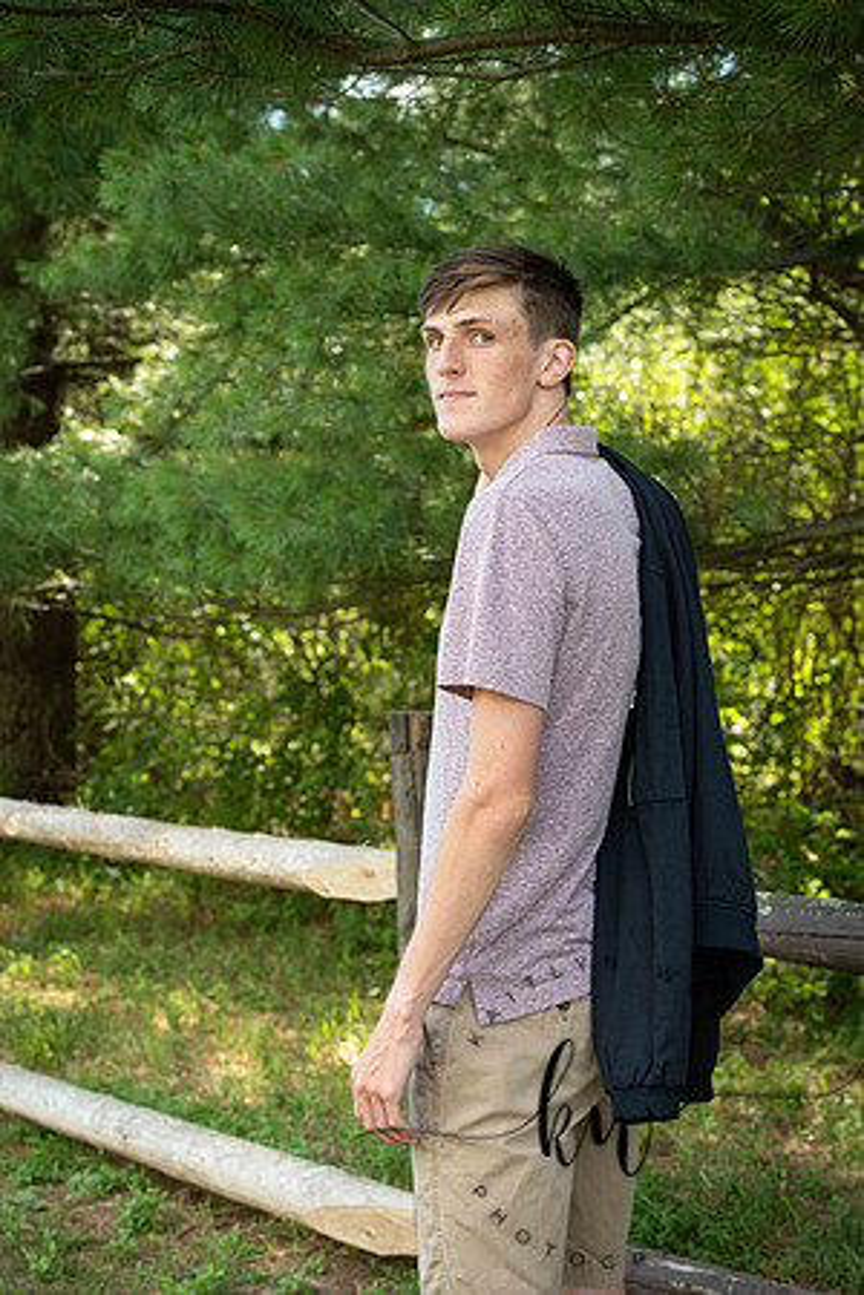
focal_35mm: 75
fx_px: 2700
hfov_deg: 18.2
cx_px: 432
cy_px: 648
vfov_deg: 27.0
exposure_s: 1/200
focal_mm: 75
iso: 500
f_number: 6.3
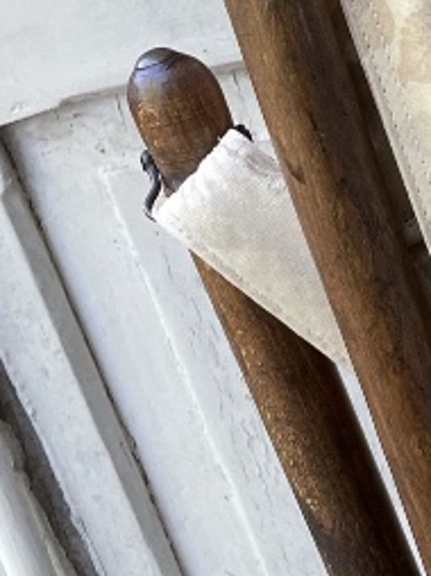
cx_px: 910
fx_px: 2045
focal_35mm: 123
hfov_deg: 10.8
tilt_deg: -35.6
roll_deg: +7.3
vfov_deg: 16.0
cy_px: 281
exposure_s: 1/121
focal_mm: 4.2
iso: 50
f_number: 1.6
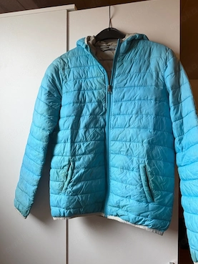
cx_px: 96
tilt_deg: -0.8
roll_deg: -1.4
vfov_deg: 67.3
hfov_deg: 53.1
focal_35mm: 26
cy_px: 133
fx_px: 198
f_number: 1.78
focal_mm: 6.76
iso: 200
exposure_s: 1/121
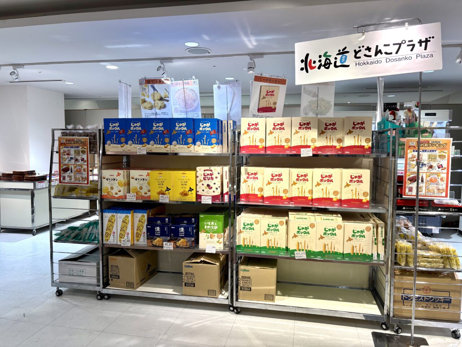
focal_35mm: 26
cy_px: 174
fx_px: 347
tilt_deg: -4.6
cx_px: 231
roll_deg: -0.2
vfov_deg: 53.1
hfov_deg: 67.3
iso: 50
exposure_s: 1/120
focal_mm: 5.96
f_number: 1.6
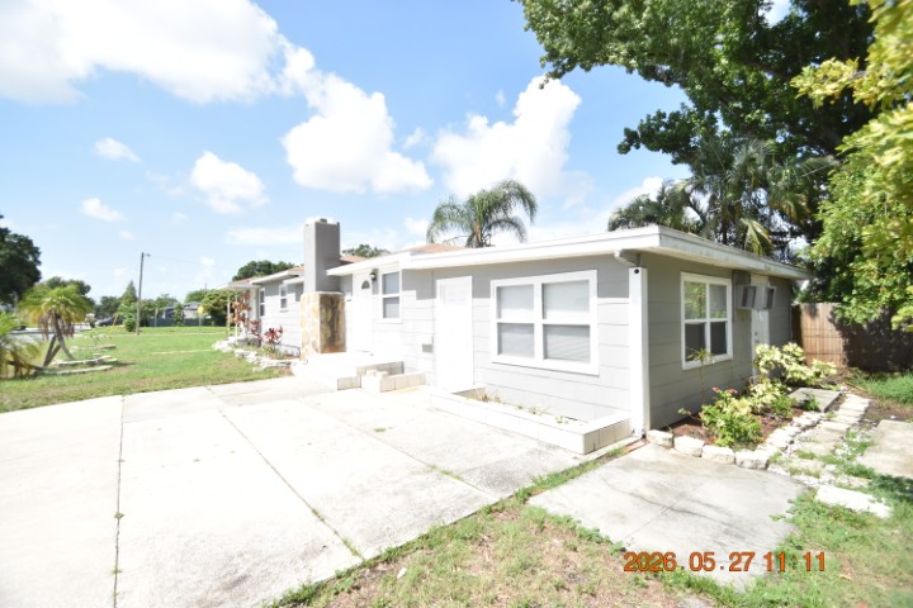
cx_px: 456
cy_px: 304
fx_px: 380
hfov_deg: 100.4
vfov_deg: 77.3
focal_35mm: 15
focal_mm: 10
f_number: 3.5
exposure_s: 1/4000
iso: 800
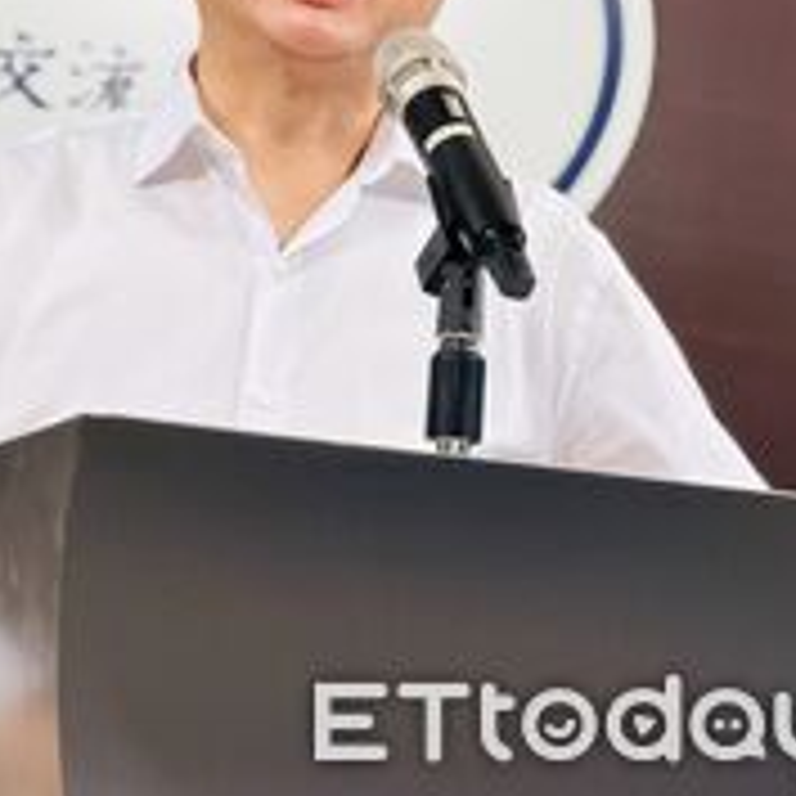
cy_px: 139
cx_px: 234
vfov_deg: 8.7
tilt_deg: +9.8
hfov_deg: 8.7
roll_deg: -4.4
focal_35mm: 200
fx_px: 5203
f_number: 2.8
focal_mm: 16.89
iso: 200
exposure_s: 1/120
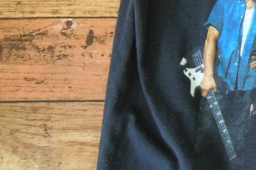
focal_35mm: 74
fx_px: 526
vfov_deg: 18.0
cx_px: 300
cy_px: -1
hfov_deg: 24.9
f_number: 2.8
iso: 160
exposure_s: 1/40
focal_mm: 4.3
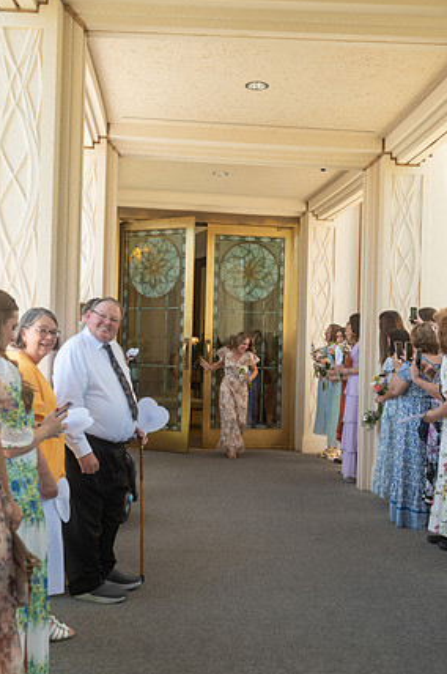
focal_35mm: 40
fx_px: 747
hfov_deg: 33.3
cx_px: 229
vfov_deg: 48.5
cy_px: 346
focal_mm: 38
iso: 800
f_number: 5.6
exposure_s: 1/800
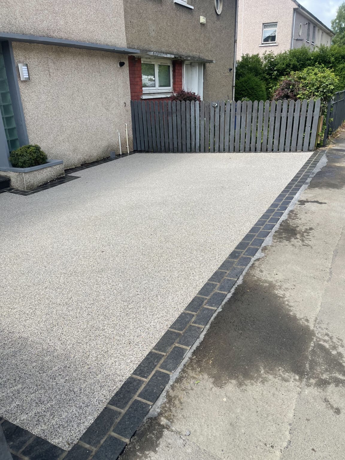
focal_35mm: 26
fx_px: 346
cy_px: 230
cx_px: 172
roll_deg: +0.6
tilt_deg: -20.9
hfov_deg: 53.1
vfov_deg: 67.3
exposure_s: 1/1597
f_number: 1.6
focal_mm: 5.1
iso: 32
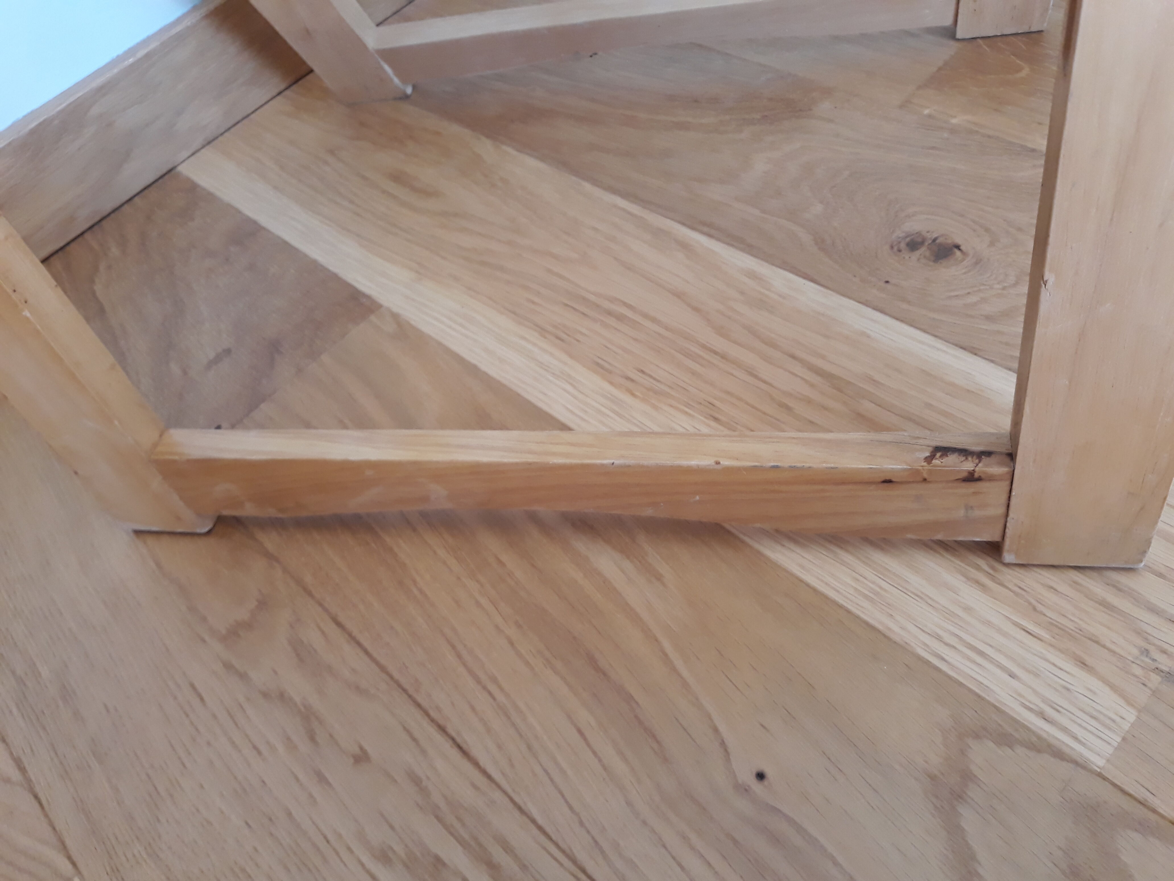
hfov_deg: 65.3
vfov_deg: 51.4
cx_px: 587
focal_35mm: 27
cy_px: 440
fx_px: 916
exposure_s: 1/50
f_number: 1.7
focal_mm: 3.71
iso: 160
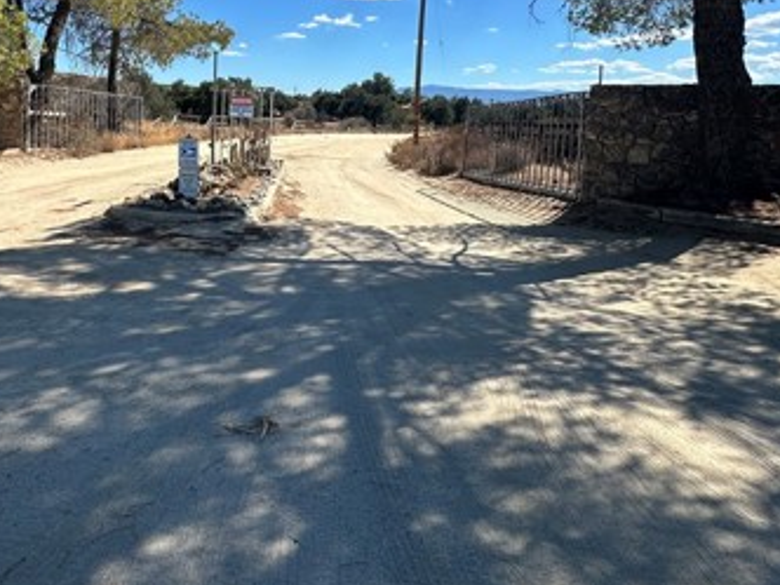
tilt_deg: -3.6
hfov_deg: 63.7
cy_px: 150
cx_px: 263
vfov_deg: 49.4
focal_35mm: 27
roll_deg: -1.6
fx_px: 608
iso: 50
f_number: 2.2
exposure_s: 1/1825
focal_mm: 2.22
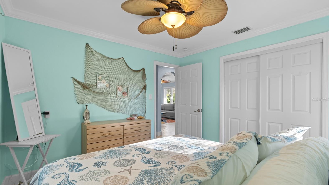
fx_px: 148
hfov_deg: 95.9
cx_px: 164
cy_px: 99
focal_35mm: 17
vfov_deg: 63.8
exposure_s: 1/1.67
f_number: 9
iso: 250
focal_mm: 16
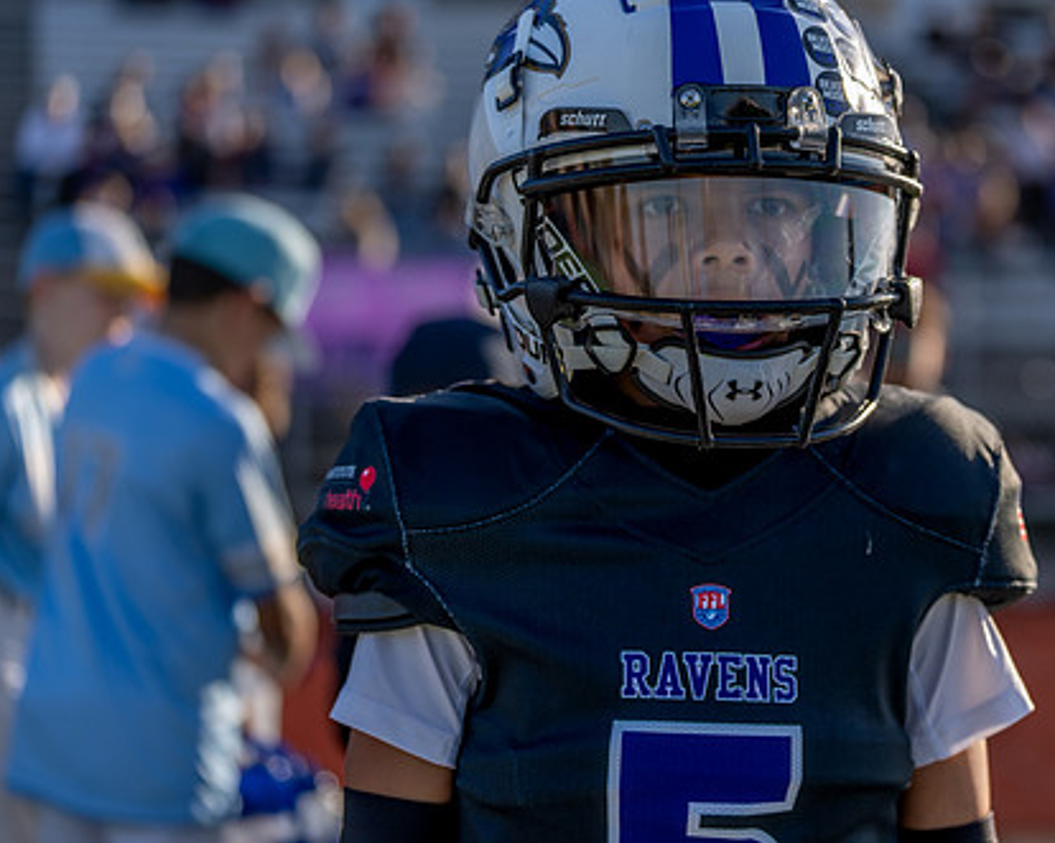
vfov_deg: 16.7
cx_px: 706
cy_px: 386
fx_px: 2872
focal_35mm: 92
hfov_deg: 20.7
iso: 100
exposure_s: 1/1250
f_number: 2.8
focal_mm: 70
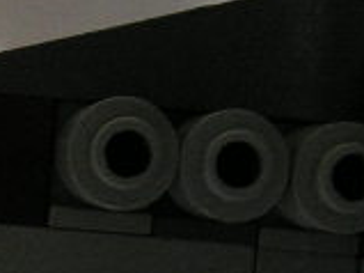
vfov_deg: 10.2
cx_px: -268
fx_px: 1524
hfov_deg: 12.6
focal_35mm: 145
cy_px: 252
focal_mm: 6
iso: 125
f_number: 3.2
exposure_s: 1/40
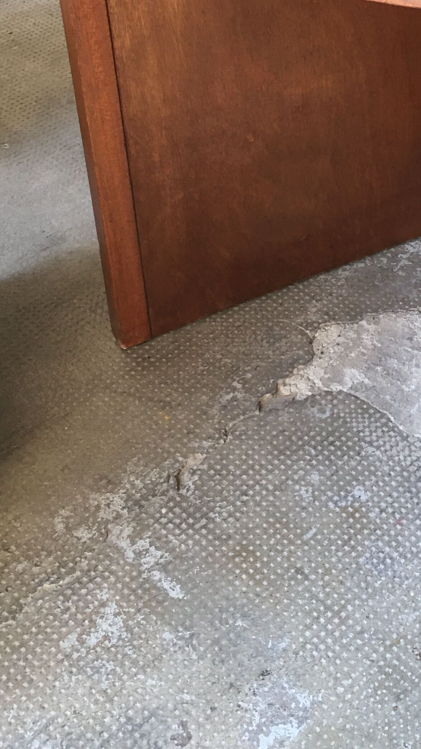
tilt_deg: -35.4
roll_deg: -3.0
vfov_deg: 33.3
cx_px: 439
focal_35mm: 61
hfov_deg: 19.1
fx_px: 1210
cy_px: 142
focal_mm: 4.15
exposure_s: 1/33
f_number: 2.2
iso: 50
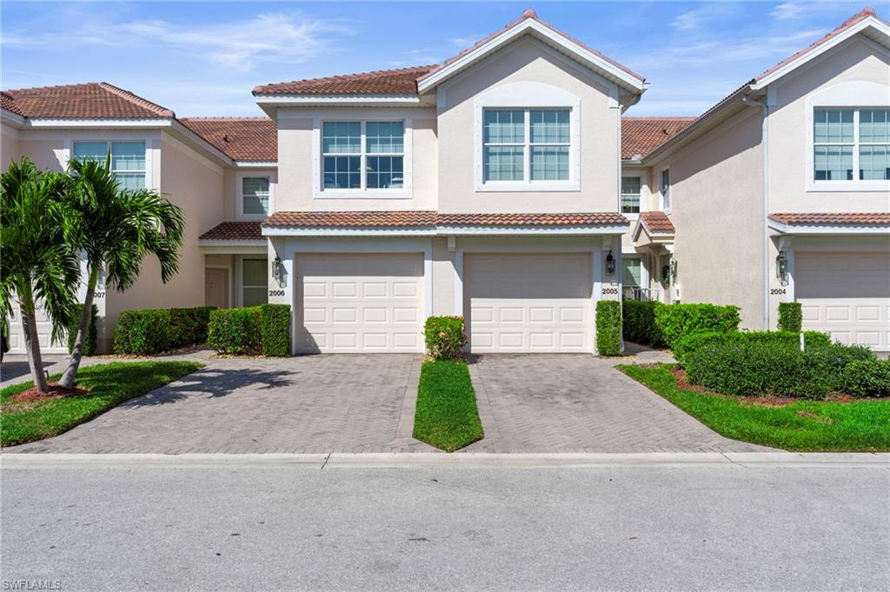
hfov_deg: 63.7
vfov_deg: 44.9
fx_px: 716
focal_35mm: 29
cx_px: 445
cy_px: 296
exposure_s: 1/1000
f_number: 9
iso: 200
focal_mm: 29
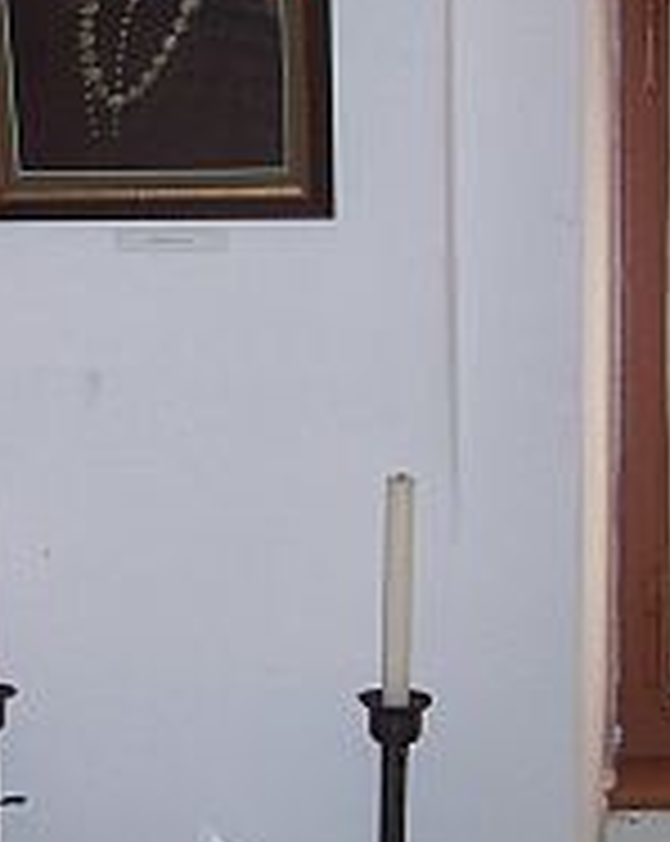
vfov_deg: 23.8
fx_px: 1988
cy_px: 297
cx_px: 16
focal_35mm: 80
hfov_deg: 18.7
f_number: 2.7
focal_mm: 5.6
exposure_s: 1/60
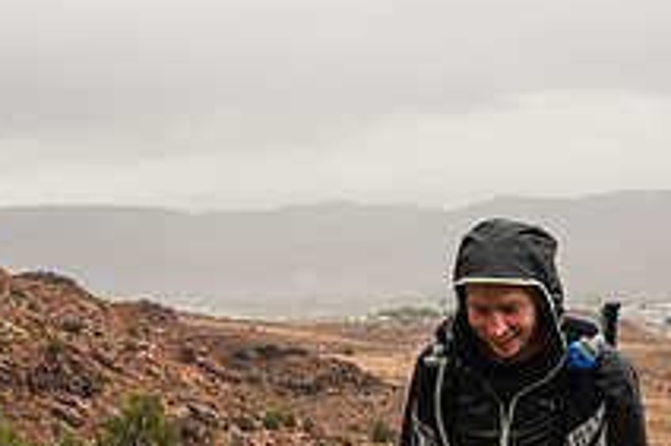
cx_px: 171
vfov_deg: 14.2
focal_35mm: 94
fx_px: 1751
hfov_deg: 21.5
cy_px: 473
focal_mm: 34
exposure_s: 1/250
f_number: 6.3
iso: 200
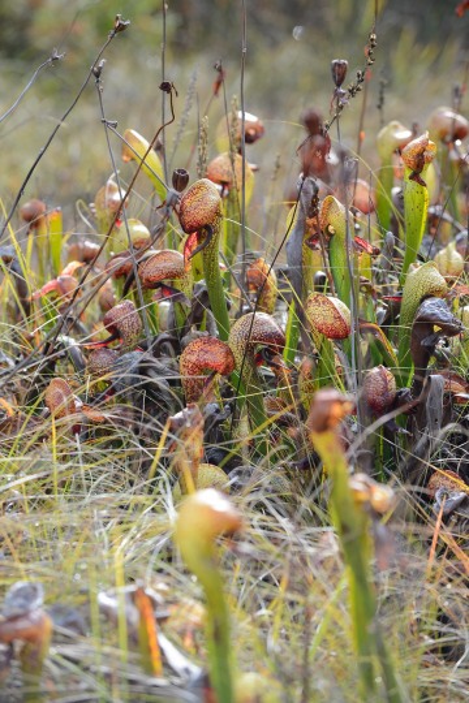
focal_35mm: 200
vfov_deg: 10.3
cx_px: 234
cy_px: 352
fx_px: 3908
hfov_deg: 6.9
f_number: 6.3
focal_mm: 200
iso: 320
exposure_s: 1/250
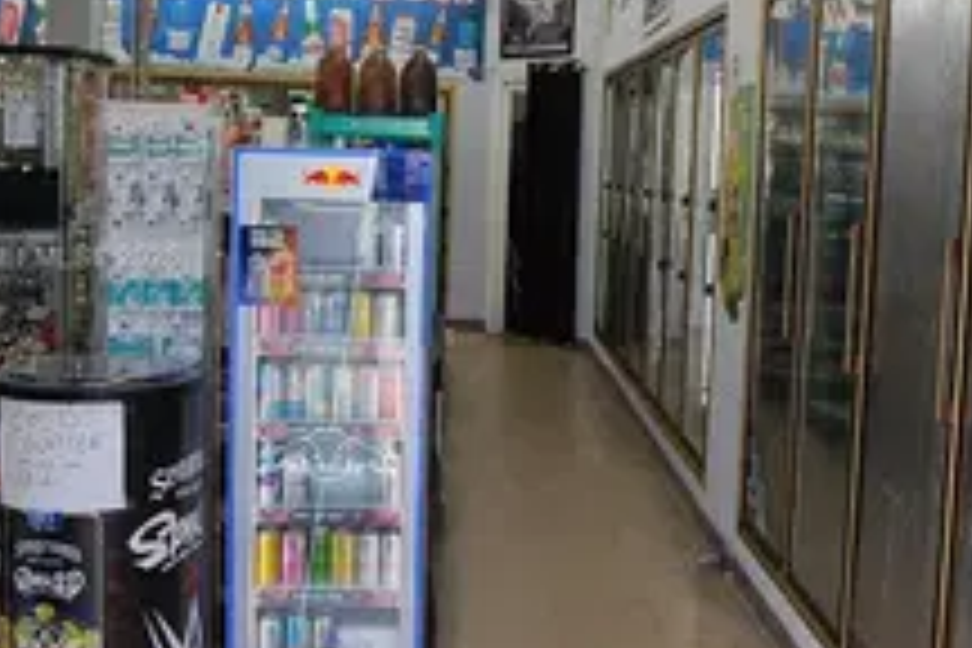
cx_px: 720
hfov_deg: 38.6
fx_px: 1350
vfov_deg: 26.9
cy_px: 261
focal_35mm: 50
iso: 400
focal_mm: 18
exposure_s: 1/100
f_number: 5
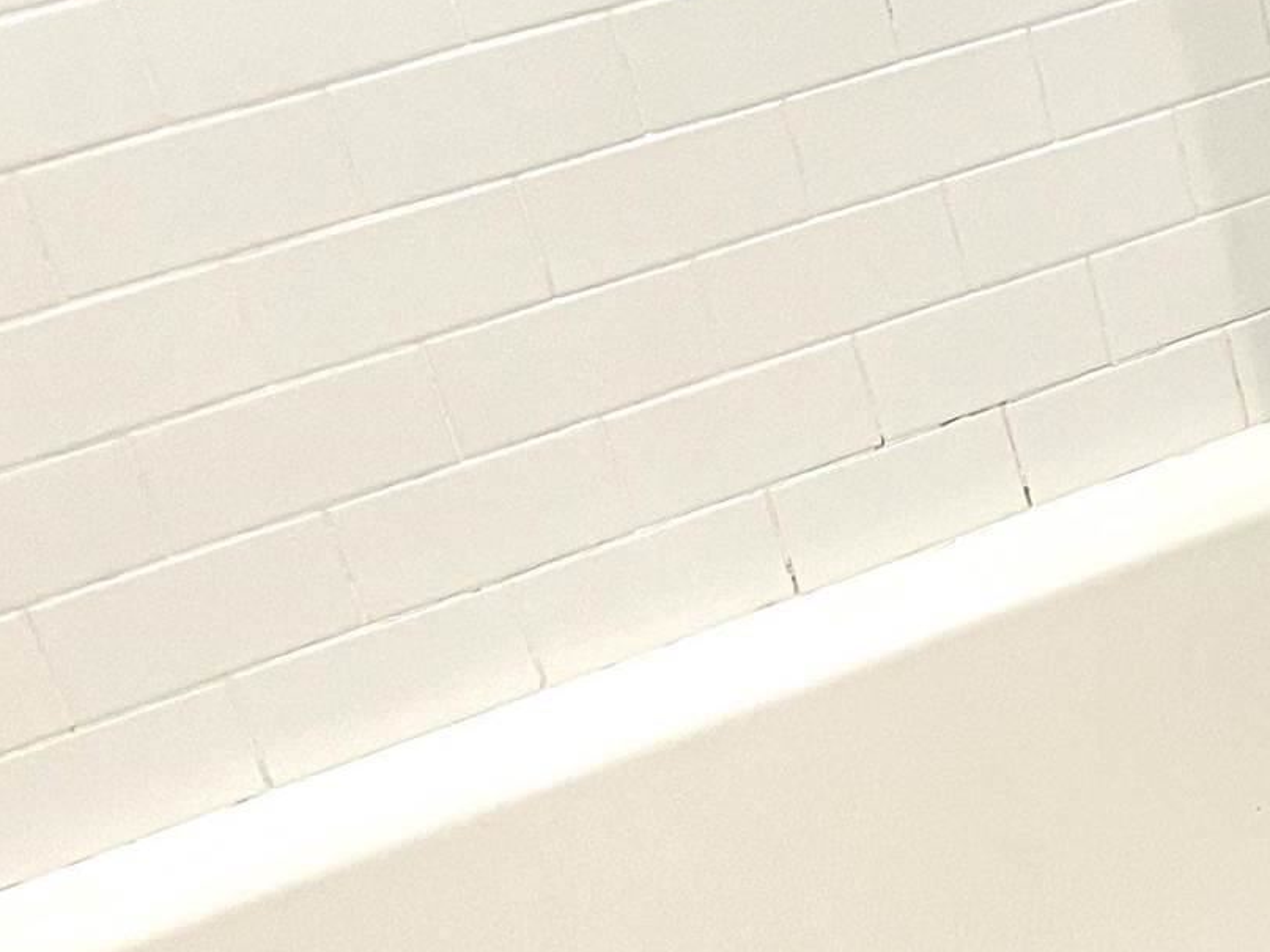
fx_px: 3632
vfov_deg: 14.9
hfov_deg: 16.3
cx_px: 2365
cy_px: 738
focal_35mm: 99
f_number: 1.5
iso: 125
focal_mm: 5.7
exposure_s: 1/60
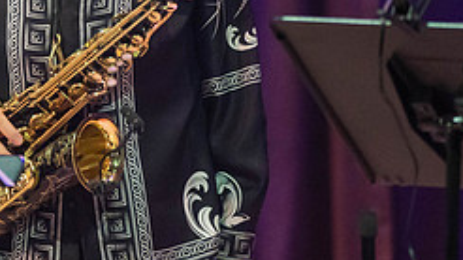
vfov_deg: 0.9
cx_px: 44
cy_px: -2
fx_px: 15692
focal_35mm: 1279
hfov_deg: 1.7
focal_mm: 400
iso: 3200
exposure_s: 1/320
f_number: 5.6
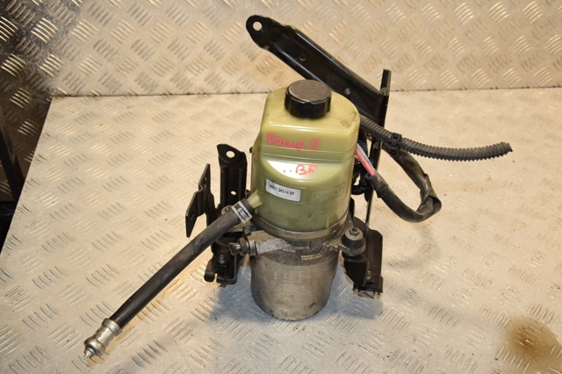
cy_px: 187
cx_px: 281
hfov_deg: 46.4
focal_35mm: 42
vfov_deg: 31.9
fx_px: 655
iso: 800
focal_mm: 28
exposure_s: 1/200
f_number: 7.1
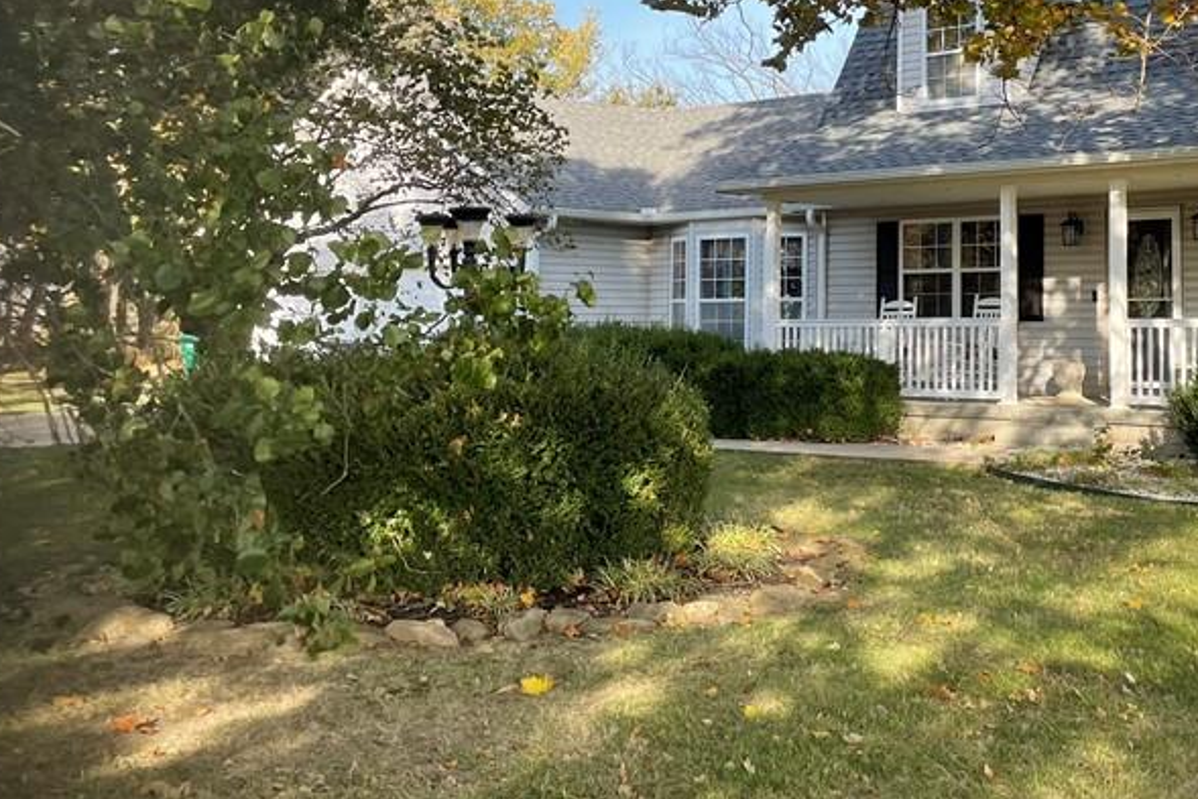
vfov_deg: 28.3
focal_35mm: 47
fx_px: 1564
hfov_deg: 40.0
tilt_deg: +4.5
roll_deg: +0.9
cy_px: 218
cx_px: 978
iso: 32
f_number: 1.6
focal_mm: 4.2
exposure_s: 1/861
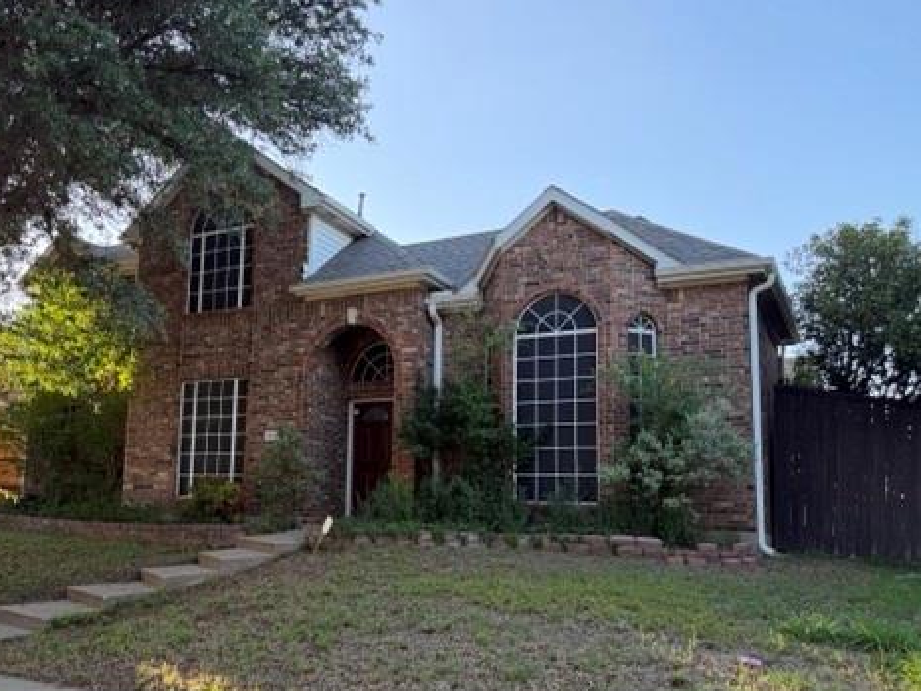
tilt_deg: +8.0
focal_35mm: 33
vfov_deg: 42.9
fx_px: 878
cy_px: 396
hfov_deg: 54.5
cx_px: 325
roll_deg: -2.3
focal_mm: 6.76
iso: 100
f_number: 1.78
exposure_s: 1/393
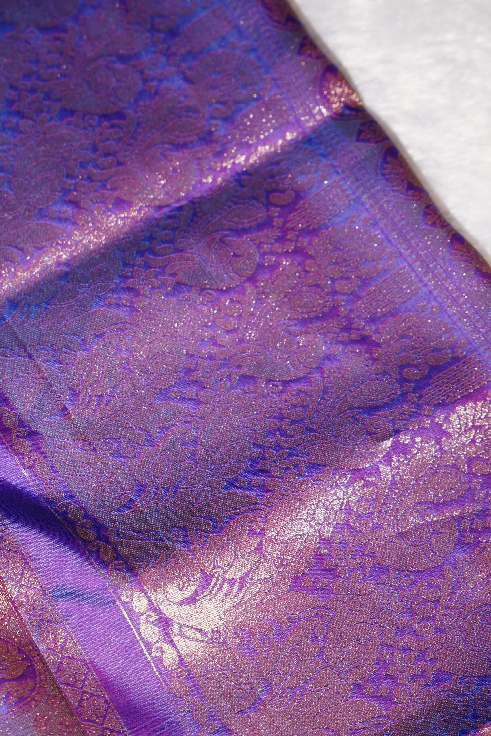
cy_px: 368
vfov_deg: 19.5
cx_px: 246
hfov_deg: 13.0
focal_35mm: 105
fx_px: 2148
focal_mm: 70
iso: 500
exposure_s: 1/200
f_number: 2.8
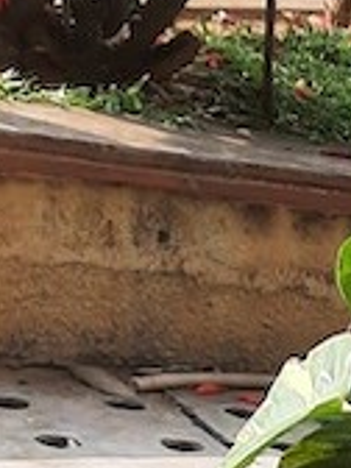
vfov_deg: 11.7
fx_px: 2096
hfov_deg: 8.2
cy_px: 858
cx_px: 1028
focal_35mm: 155
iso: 40
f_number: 1.7
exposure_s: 1/315
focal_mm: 3.93
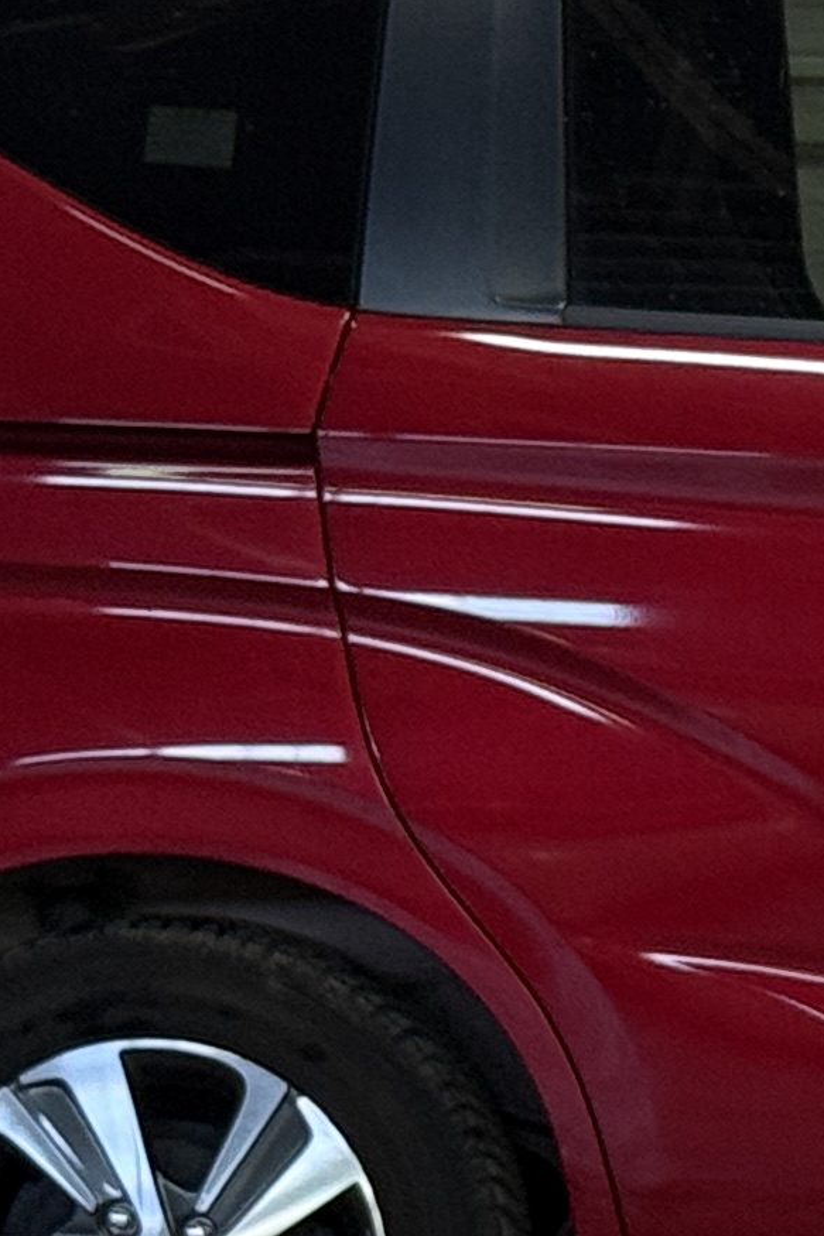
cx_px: 1761
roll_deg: -0.1
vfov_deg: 9.0
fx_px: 7899
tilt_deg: -0.2
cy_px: 571
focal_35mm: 230
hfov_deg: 5.8
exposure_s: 1/60
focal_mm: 6.76
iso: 100
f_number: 1.78
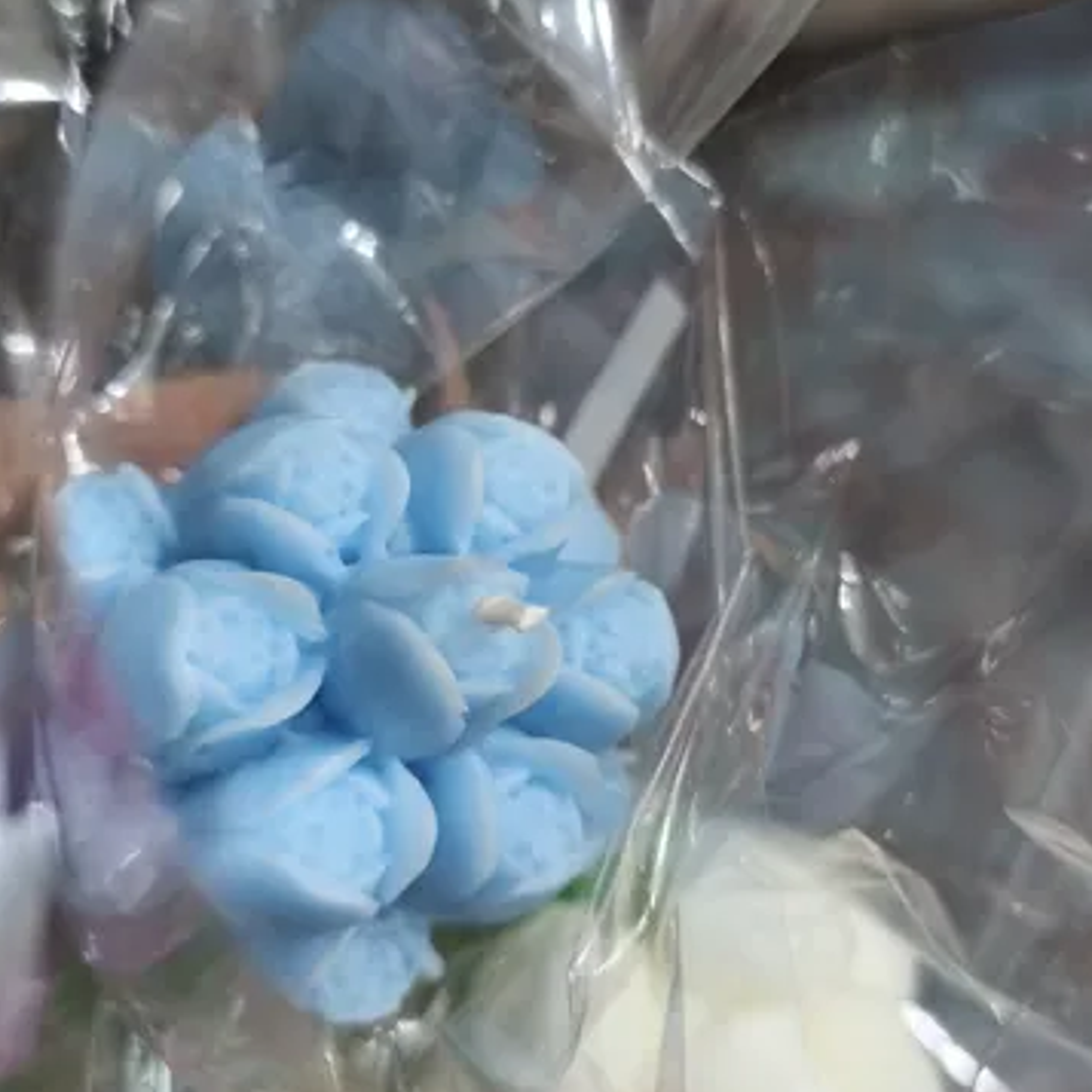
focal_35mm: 38
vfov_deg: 43.8
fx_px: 1356
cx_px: 544
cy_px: 499
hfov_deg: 43.9
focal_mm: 6.14
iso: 1600
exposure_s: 1/25
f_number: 1.65
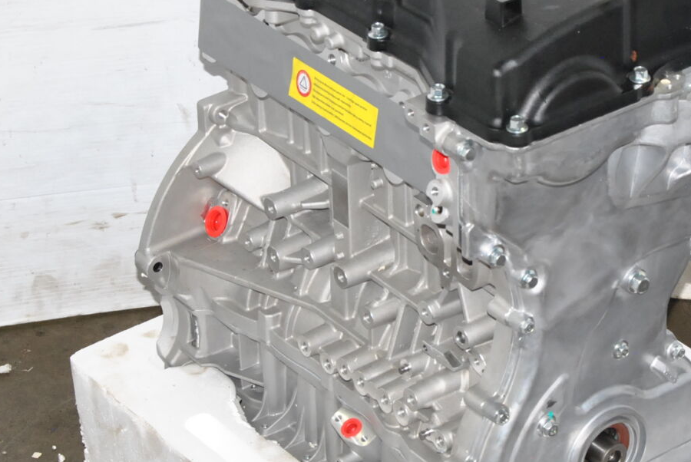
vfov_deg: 10.7
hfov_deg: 16.0
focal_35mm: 128
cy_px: 188
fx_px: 2459
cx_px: 469
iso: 800
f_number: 11
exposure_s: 1/200
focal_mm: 48
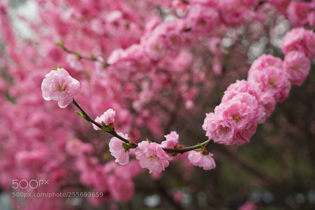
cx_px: 158
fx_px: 394
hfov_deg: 43.6
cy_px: 105
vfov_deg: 29.9
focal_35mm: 45
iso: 100
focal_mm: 45
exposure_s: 1/250
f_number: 5.6
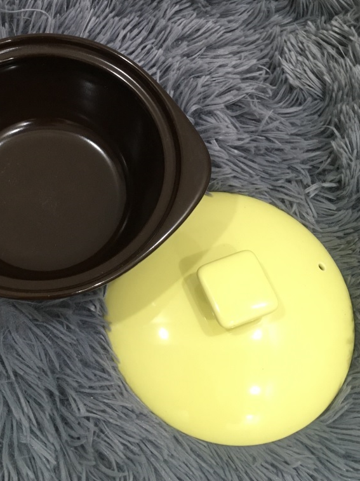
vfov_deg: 40.2
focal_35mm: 46
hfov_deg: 31.1
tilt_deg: -63.9
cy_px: 126
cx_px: 99
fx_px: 638
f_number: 2.2
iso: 160
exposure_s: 1/33
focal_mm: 4.15
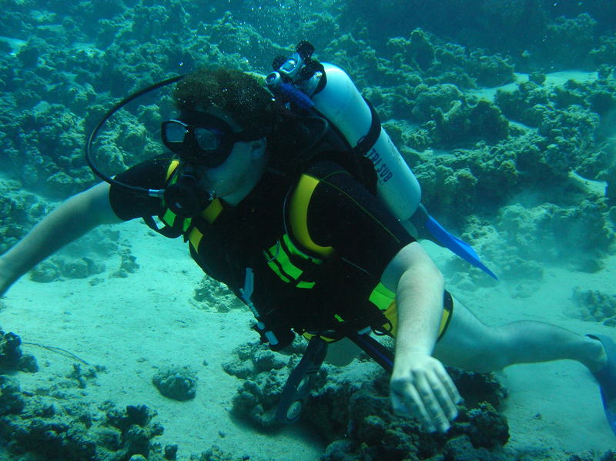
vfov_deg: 41.8
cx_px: 308
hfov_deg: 54.0
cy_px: 230
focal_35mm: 34
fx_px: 605
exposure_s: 1/146
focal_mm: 5.7
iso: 50
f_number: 4.9
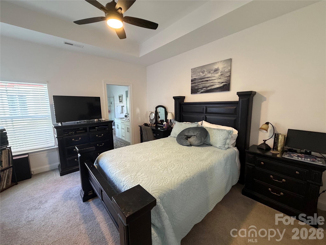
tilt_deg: -8.6
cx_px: 163
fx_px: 132
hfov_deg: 102.1
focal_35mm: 14
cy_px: 122
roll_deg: +1.1
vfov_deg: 85.7
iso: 400
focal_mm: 2.22
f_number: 2.2
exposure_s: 1/60
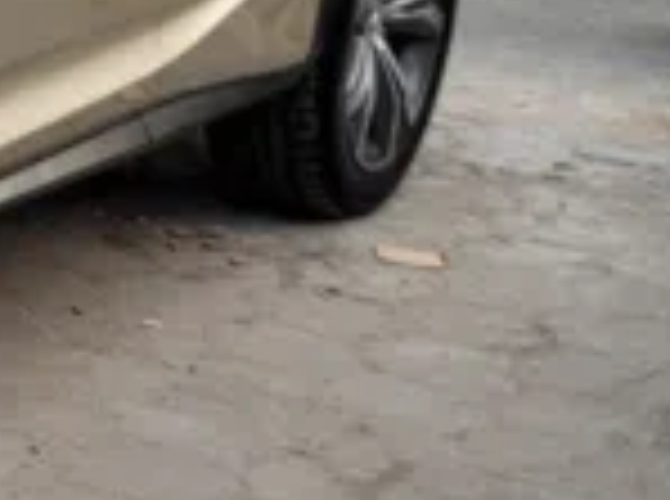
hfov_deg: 14.2
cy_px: -54
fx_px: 2163
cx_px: -737
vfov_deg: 12.9
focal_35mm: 112
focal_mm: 5.4
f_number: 1.8
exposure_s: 1/169
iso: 40
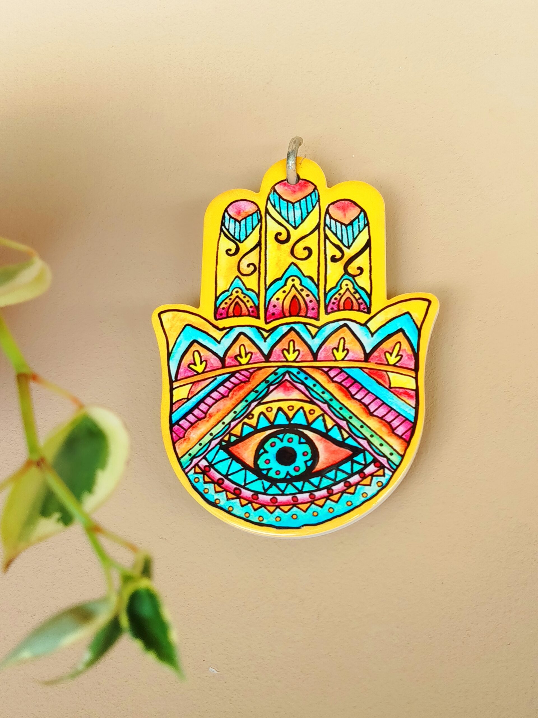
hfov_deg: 30.3
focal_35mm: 48
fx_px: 995
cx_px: 269
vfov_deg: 39.7
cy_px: 359
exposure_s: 1/60
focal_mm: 5.31
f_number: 1.7
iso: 64
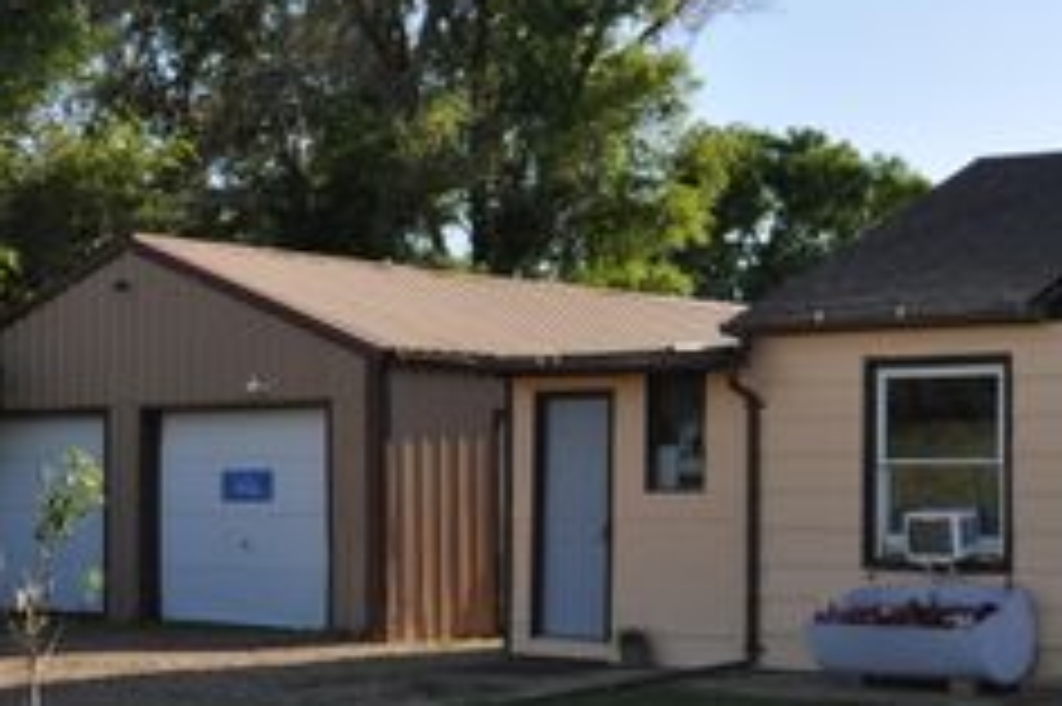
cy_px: 400
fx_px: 2063
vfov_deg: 19.4
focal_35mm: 70
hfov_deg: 27.7
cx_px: 976
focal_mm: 22
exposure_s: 1/200
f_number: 11
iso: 200
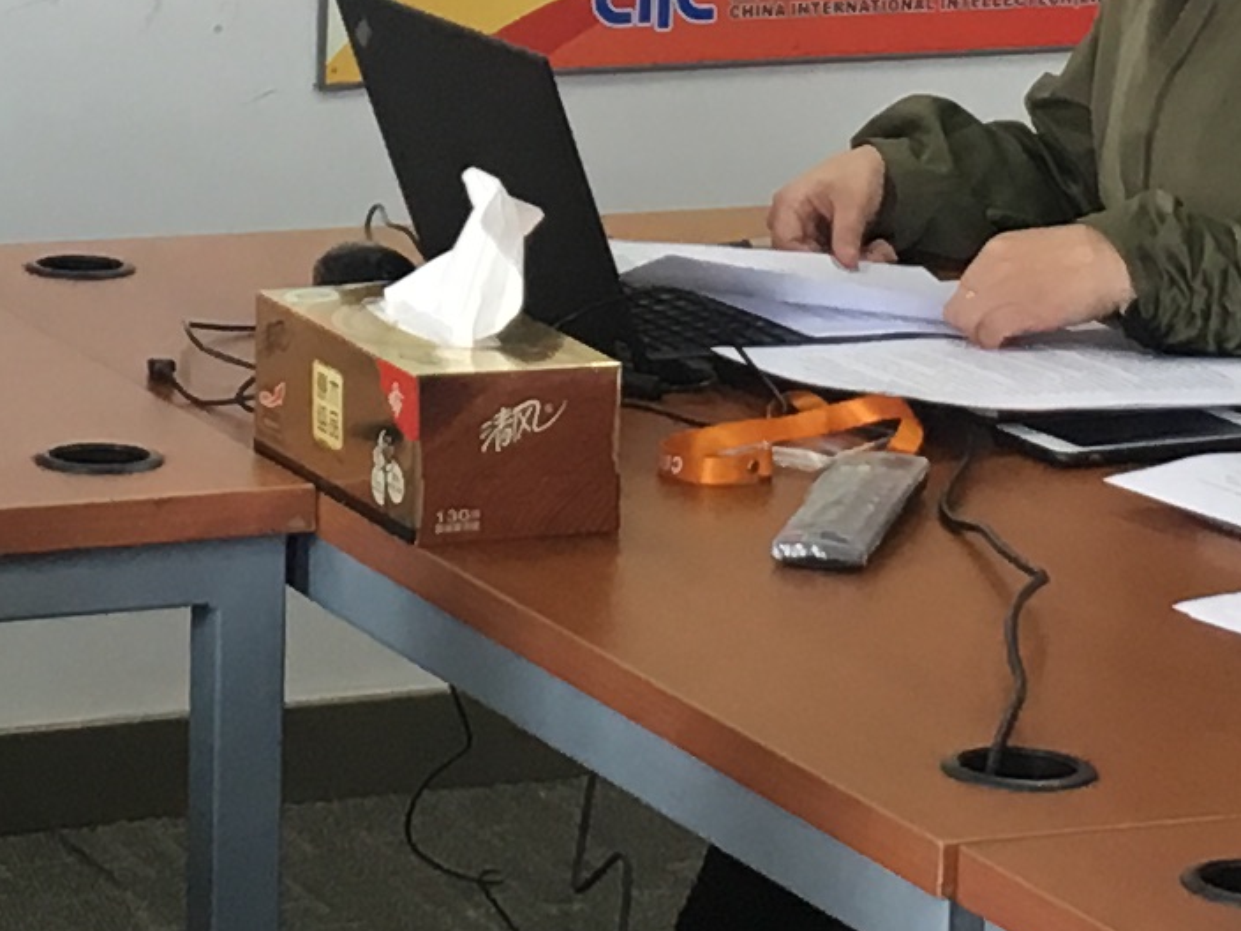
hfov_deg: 11.9
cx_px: 331
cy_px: -222
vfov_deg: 8.8
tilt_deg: -6.3
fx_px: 5951
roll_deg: -1.7
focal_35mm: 166
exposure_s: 1/33
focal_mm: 4.15
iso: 64
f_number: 2.2
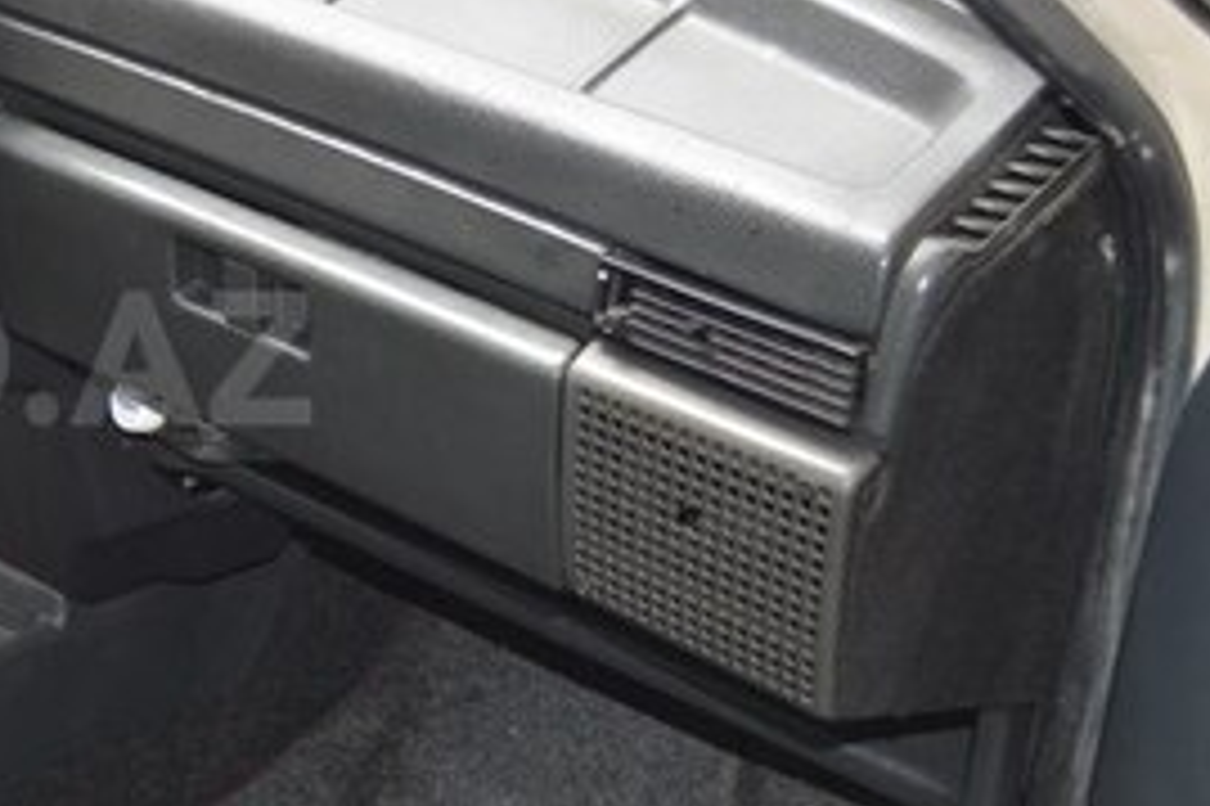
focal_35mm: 81
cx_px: -148
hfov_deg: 23.4
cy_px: 358
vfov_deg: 16.8
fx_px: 2721
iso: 110
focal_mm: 22
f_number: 4
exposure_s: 1/125
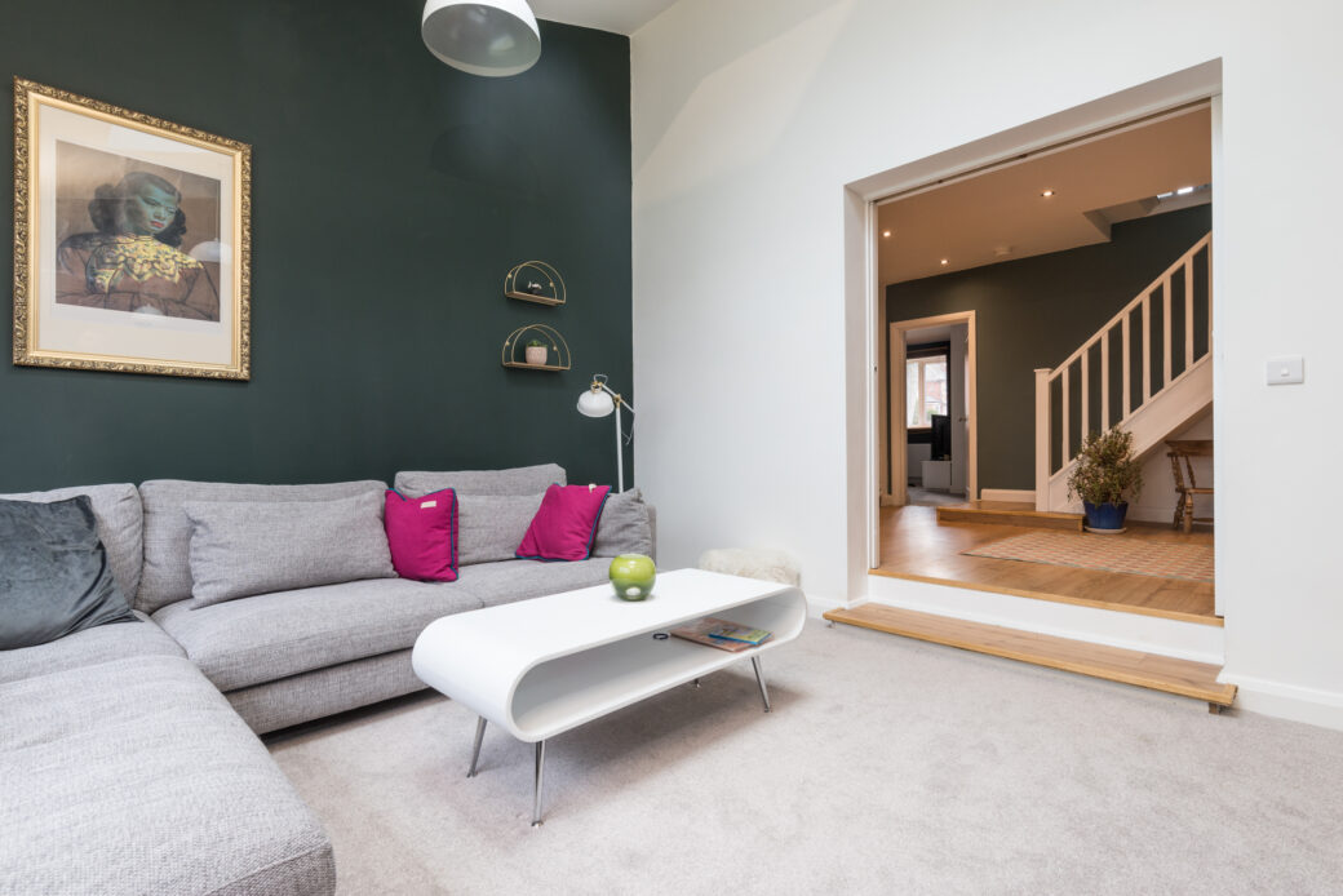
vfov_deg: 70.5
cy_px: 448
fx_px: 634
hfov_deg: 93.3
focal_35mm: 17
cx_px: 672
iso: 400
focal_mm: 17
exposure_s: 1/13
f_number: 9
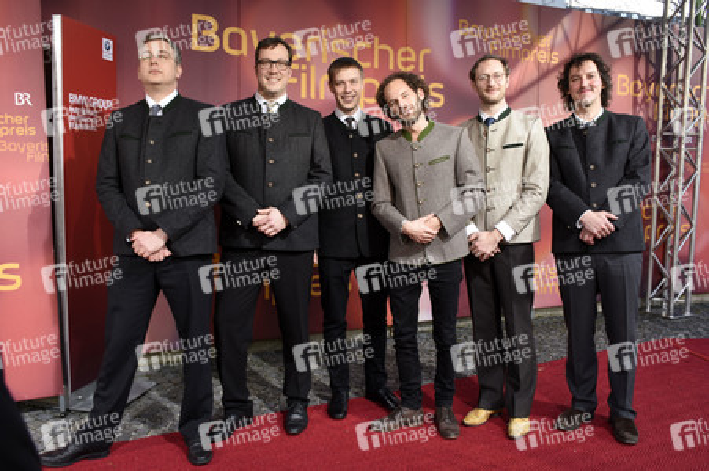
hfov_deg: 62.0
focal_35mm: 30
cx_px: 354
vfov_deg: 43.5
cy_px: 236
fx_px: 590
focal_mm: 20
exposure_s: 1/60
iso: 320
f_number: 8
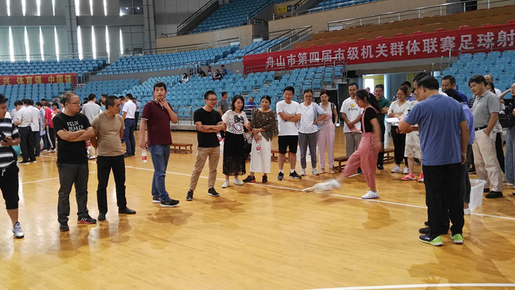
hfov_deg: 57.9
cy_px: 132
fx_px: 464
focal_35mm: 34
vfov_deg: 34.6
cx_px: 233
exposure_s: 1/33
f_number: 2
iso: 126
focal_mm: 2.96
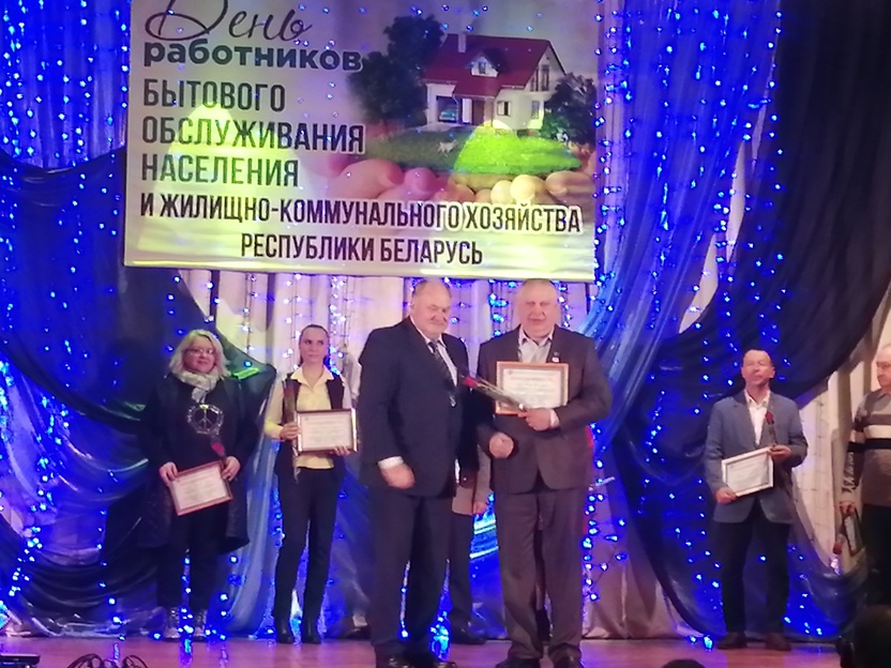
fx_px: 2677
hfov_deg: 18.9
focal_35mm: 104
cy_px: 334
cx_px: 446
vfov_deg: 14.2
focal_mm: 3.46
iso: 200
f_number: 1.8
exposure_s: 1/33.3
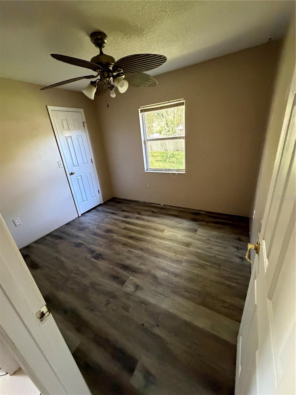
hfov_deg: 85.7
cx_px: 148
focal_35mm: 14
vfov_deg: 102.1
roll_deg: +5.3
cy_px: 198
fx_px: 160
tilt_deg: -22.8
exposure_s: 1/60
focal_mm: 2.22
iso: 800
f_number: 2.2
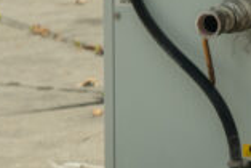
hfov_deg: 4.7
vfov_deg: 3.2
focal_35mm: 430
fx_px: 3001
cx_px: 438
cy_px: -193
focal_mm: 66
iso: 125
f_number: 4
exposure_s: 1/500
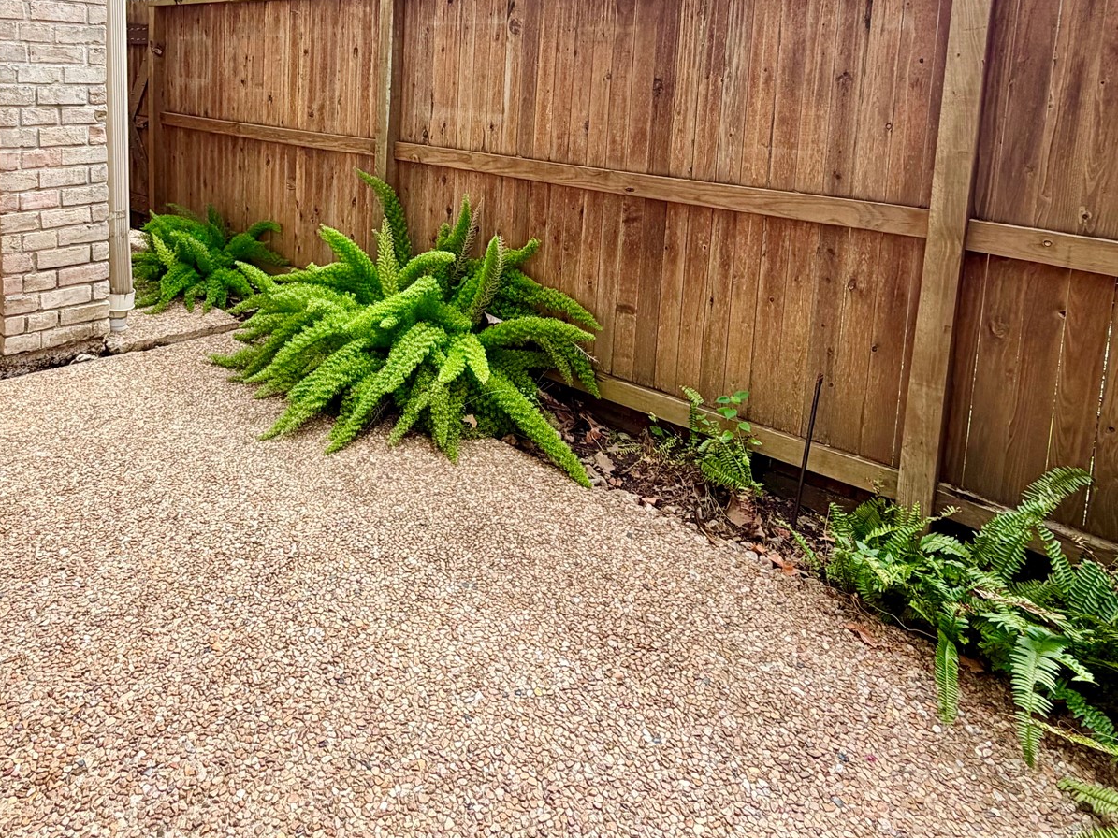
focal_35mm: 24
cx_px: 429
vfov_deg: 52.8
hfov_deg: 70.6
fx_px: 775
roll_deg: -1.9
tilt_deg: -6.4
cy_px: 157
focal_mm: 2.22
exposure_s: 1/502
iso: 64
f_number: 2.2
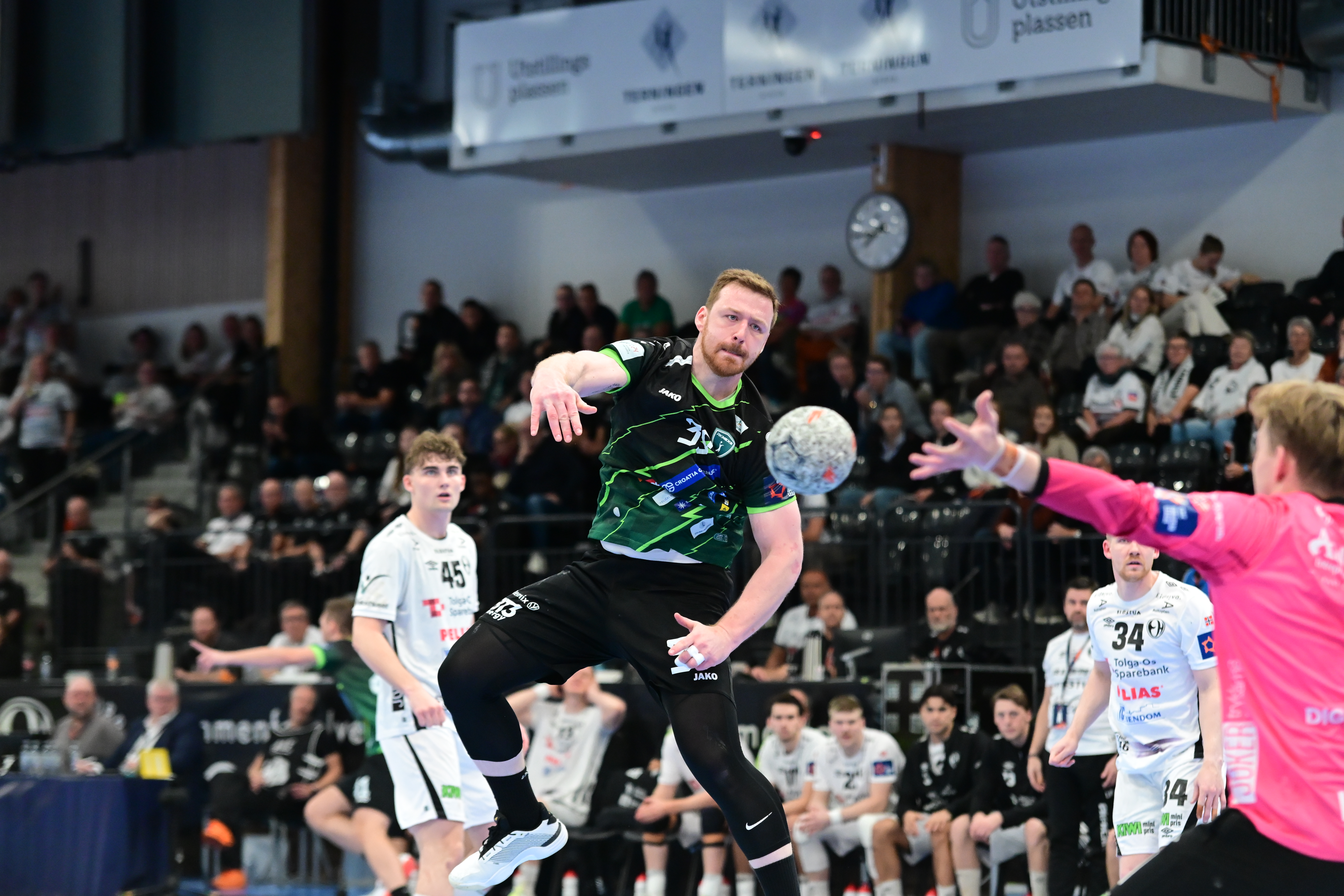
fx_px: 4181
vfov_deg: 12.2
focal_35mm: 112
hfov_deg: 18.3
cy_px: 448
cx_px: 672
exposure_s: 1/2500
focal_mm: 112
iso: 6400
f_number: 3.5
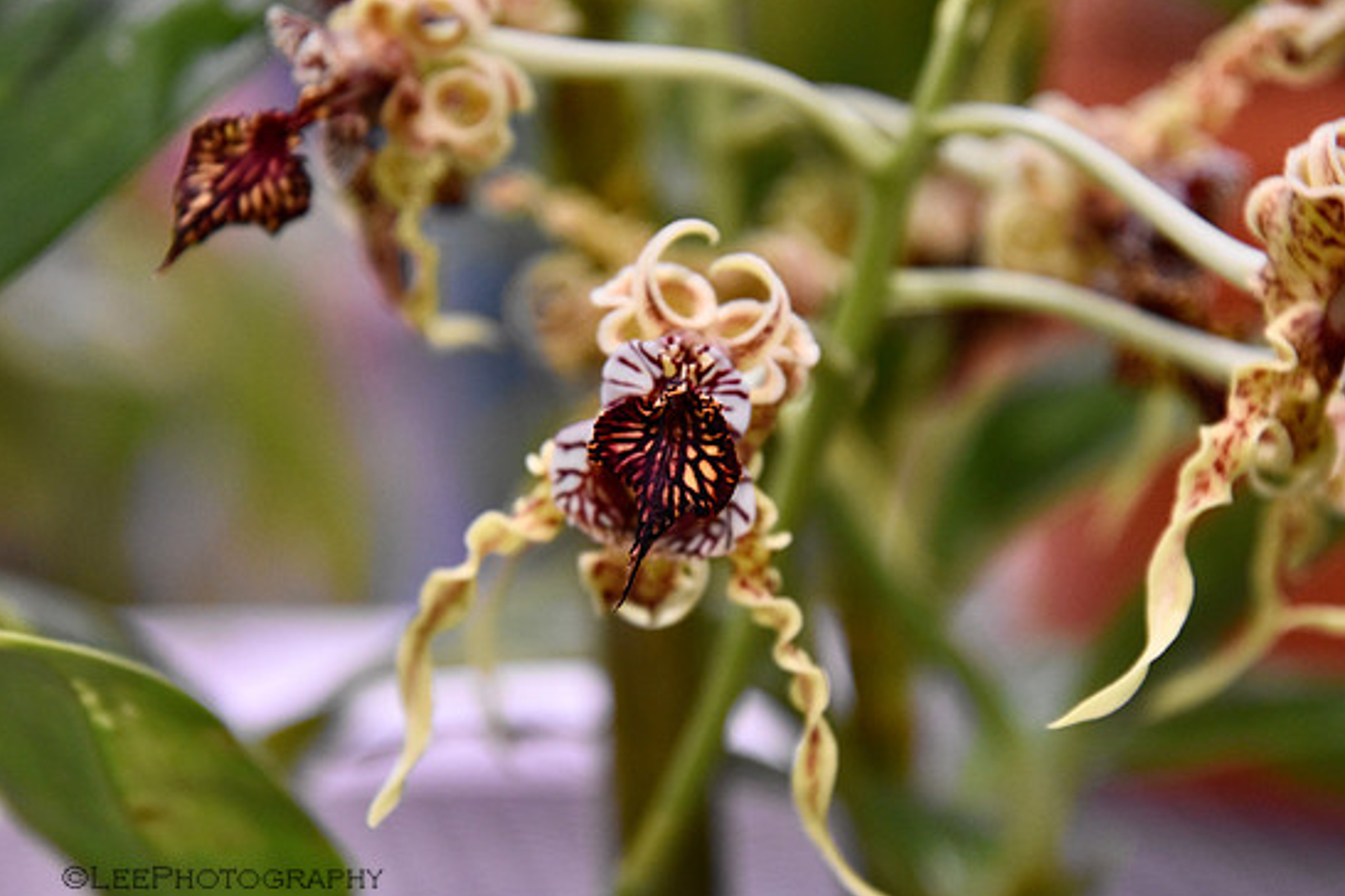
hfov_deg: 11.1
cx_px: 682
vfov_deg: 7.4
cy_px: 442
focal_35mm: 185
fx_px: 6911
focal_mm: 116
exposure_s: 1/90
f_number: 5.6
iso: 2200
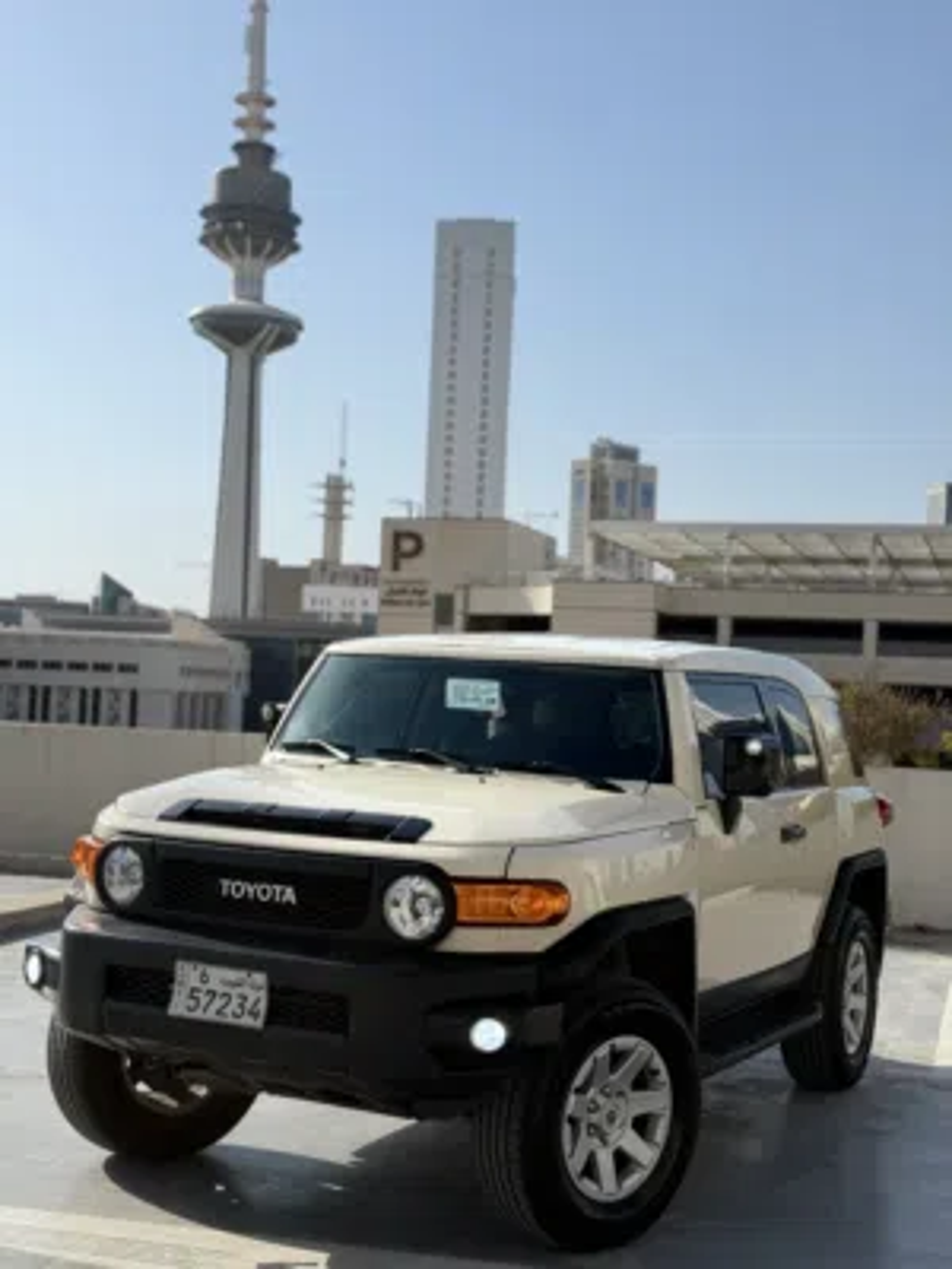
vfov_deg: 39.7
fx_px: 1760
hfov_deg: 30.3
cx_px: 476
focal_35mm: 48
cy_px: 634
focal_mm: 6.76
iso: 64
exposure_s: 1/7874
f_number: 1.78
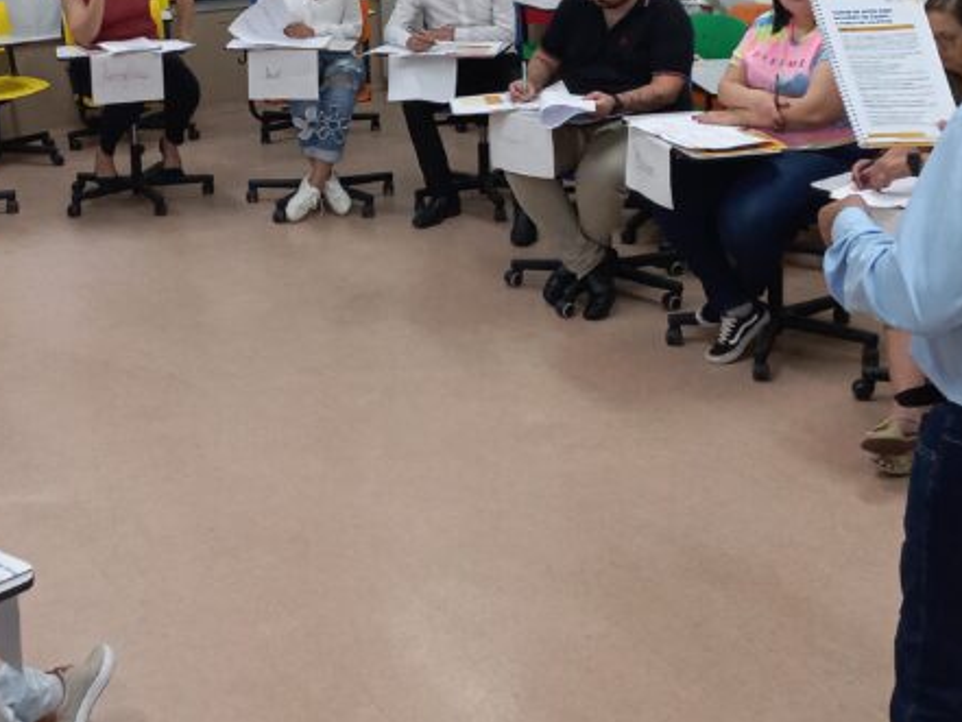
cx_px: 388
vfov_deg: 24.4
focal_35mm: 58
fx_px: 1612
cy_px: 59
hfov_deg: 33.1
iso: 200
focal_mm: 4.6
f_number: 1.8
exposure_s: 1/60
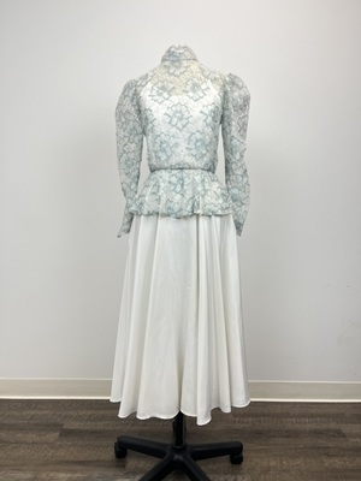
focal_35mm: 26
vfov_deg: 67.3
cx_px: 180
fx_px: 362
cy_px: 240
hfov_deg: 53.1
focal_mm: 5.1
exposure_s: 1/153
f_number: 1.6
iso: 50
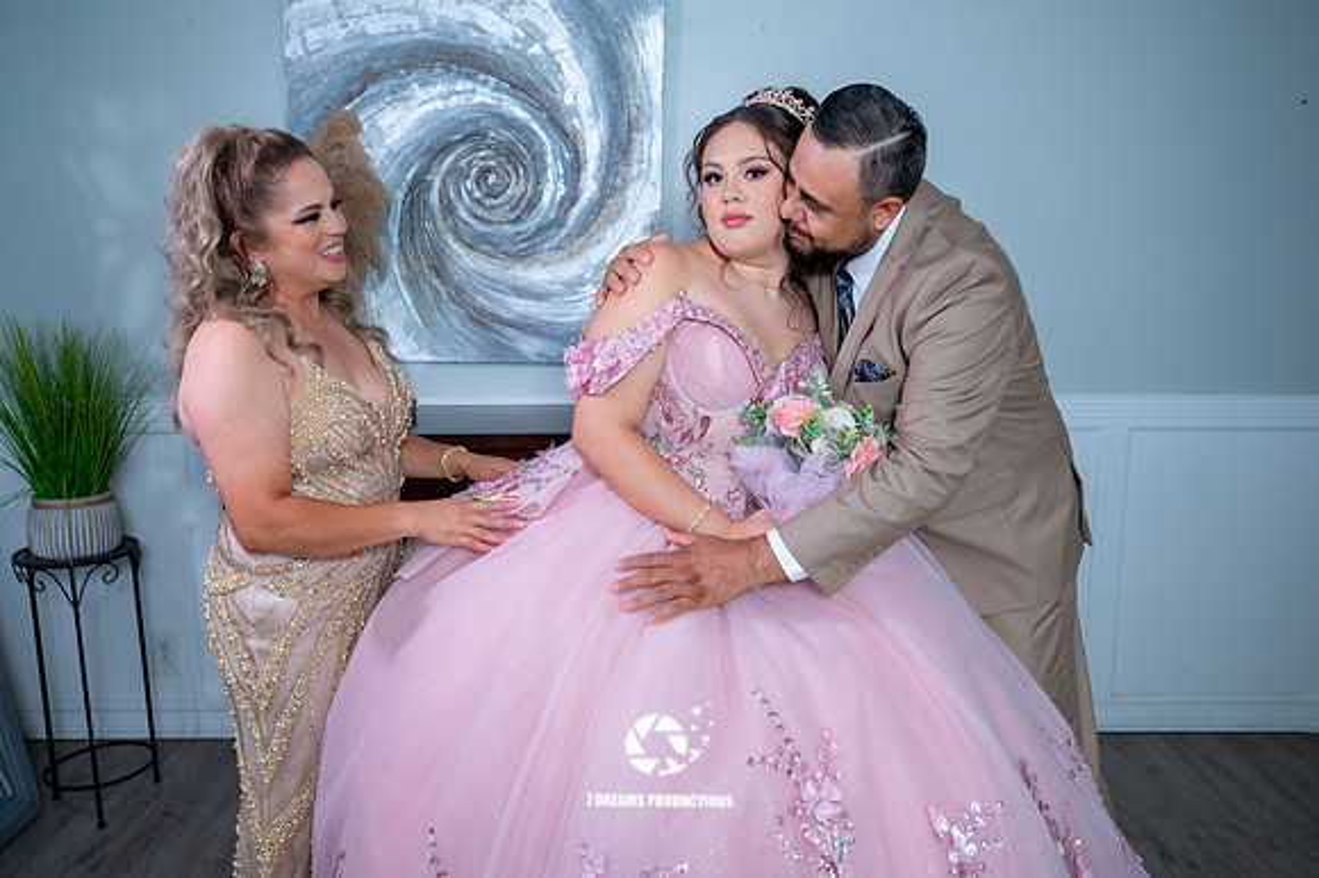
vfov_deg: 42.0
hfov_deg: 60.0
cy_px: 416
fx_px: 1142
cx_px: 659
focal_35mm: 31
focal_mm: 29.5
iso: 1250
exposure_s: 1/60
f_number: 4
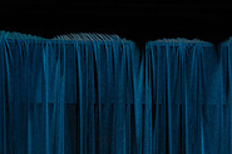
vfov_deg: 3.5
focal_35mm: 386
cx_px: 307
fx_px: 2485
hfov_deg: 5.3
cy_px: 200
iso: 3200
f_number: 7.1
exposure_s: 1/320
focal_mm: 123
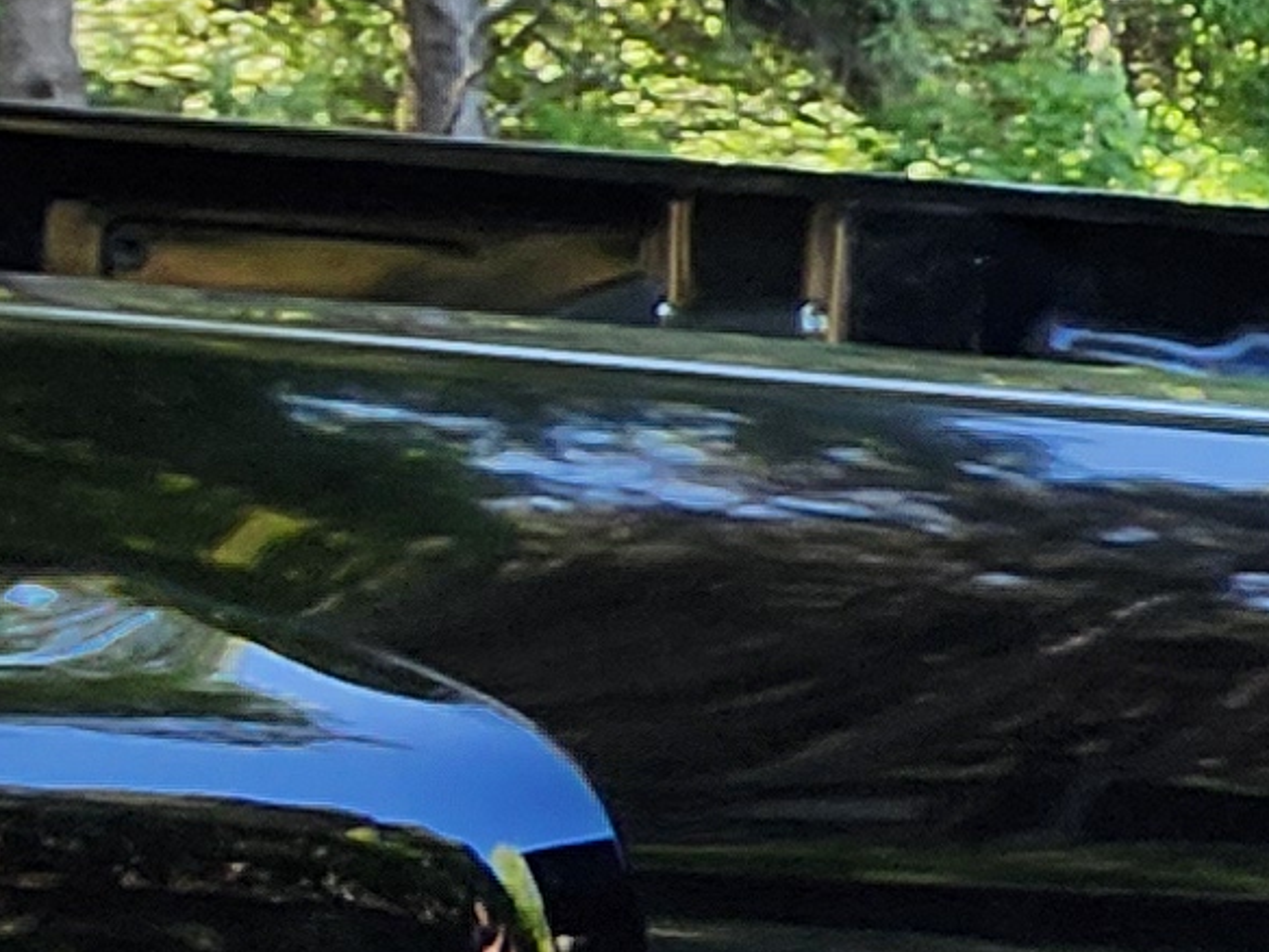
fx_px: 3263
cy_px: 437
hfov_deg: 13.7
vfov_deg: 16.6
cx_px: 3229
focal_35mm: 89
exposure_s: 1/120
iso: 50
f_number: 2.2
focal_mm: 1.74
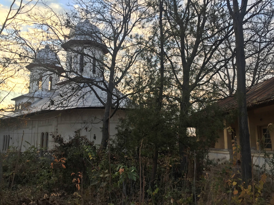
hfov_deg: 61.7
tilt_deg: +10.4
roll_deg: -0.2
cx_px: 137
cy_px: 102
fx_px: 230
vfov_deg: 48.2
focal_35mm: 29
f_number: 2.2
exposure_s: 1/206
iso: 32
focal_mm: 4.15
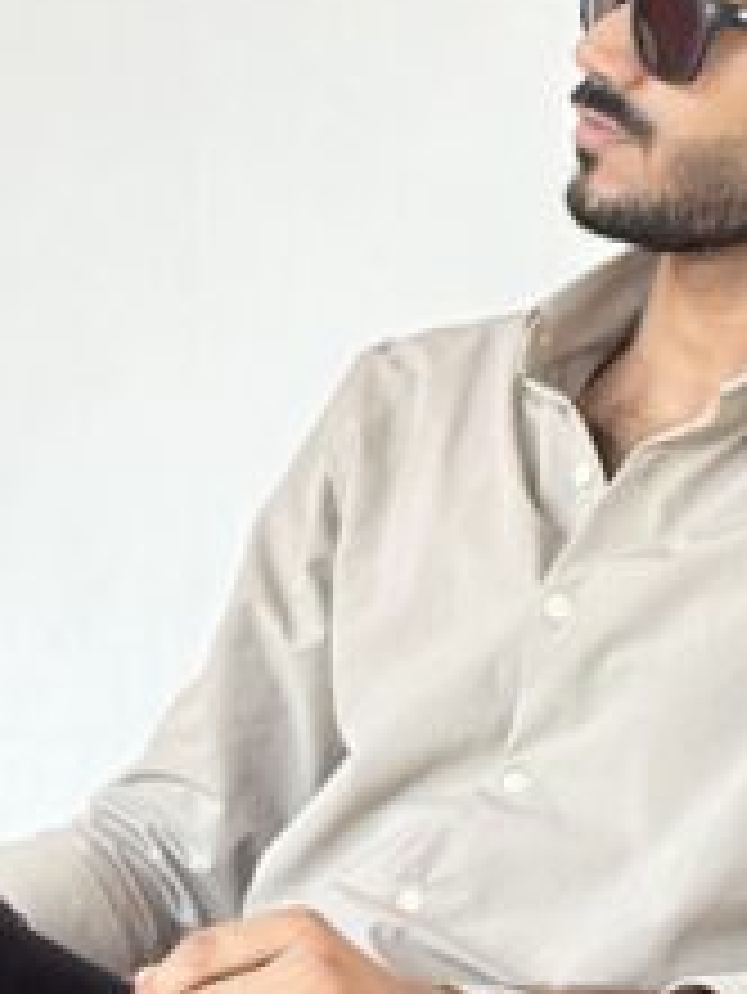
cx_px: 144
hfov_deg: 6.7
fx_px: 6381
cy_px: 904
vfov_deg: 8.9
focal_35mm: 222
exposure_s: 1/508
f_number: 1.78
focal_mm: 6.86
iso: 80
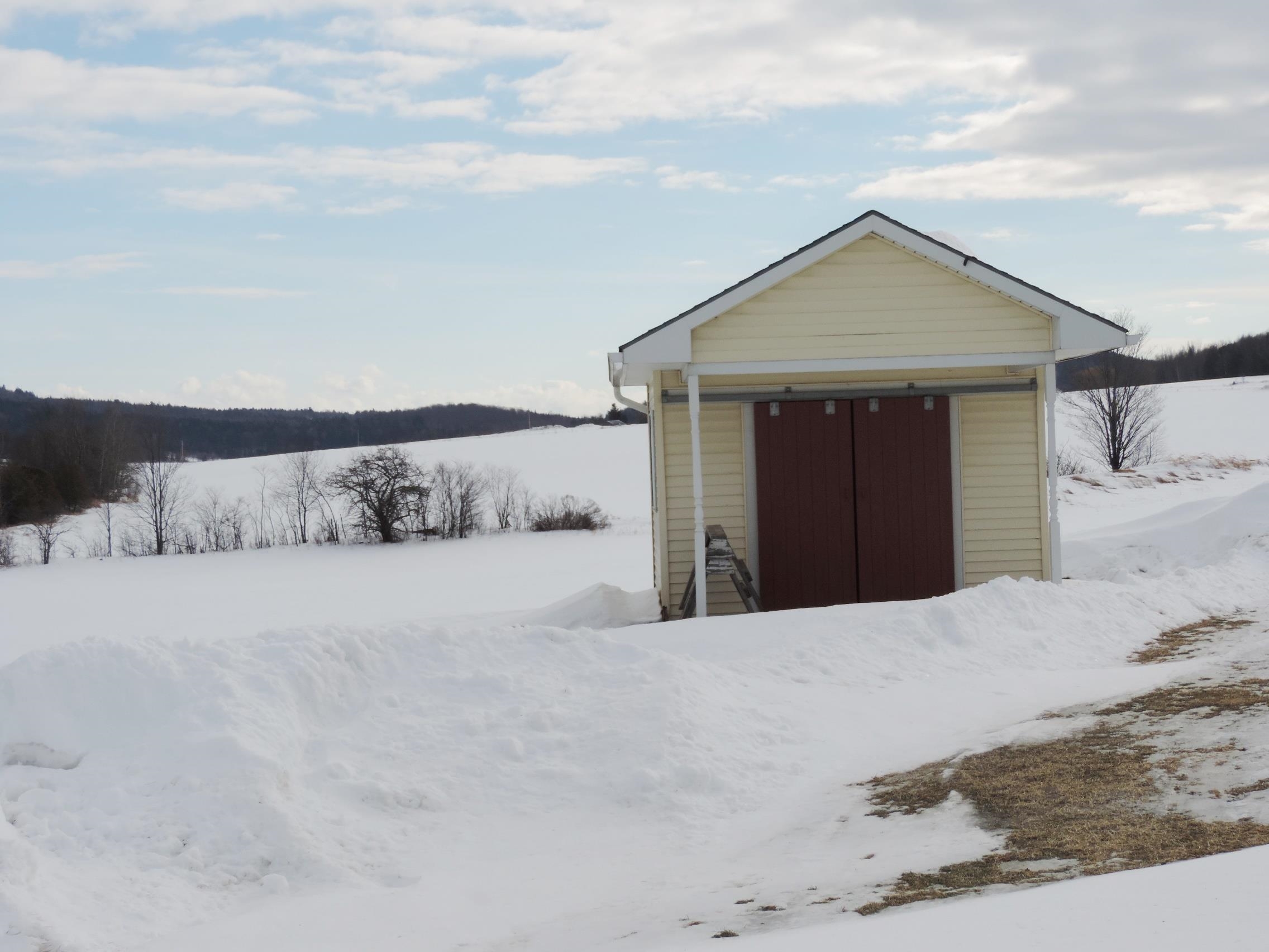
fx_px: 2016
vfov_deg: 26.6
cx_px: 634
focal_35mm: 55
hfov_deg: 34.9
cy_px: 476
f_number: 3.7
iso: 80
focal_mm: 9.8
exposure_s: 1/1600
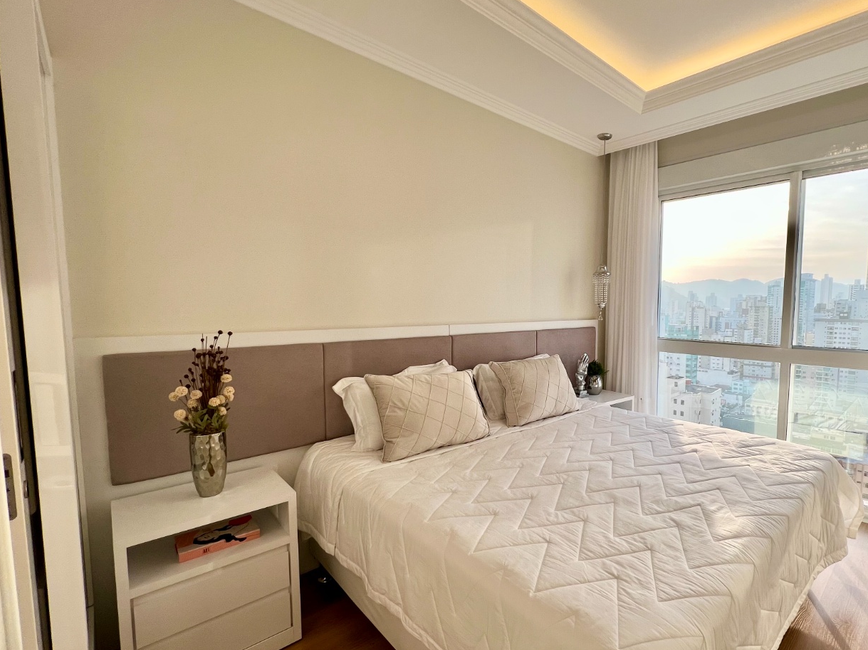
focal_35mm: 16
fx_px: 401
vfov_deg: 78.0
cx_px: 532
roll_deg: -0.4
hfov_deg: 92.9
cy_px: 341
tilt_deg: -5.7
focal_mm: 1.57
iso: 32
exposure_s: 1/137
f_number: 1.8
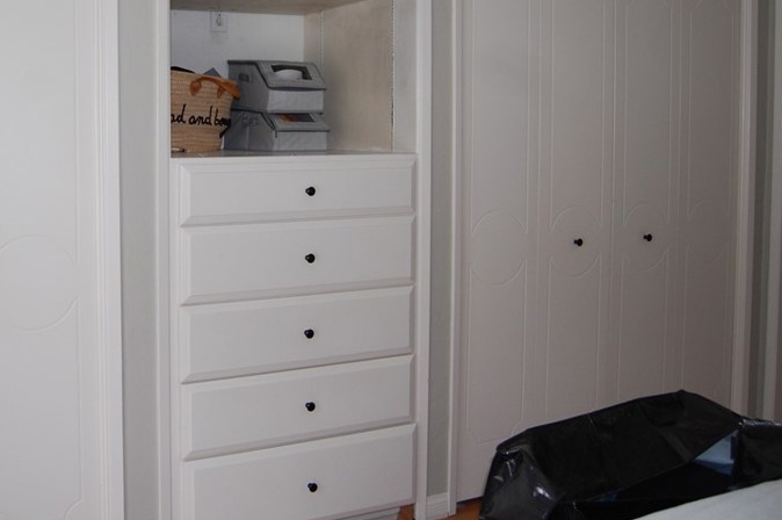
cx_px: 212
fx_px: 890
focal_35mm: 41
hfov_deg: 46.1
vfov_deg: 32.2
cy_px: 164
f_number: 3.5
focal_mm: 18
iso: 400
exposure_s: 1/60
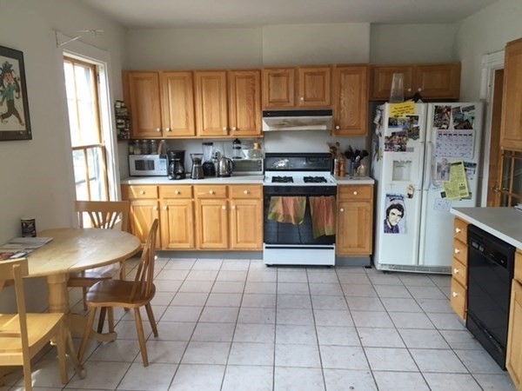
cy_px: 196
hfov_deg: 61.7
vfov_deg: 48.2
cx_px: 261
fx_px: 437
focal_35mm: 29
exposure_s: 1/30
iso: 25
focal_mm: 4.15
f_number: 2.2
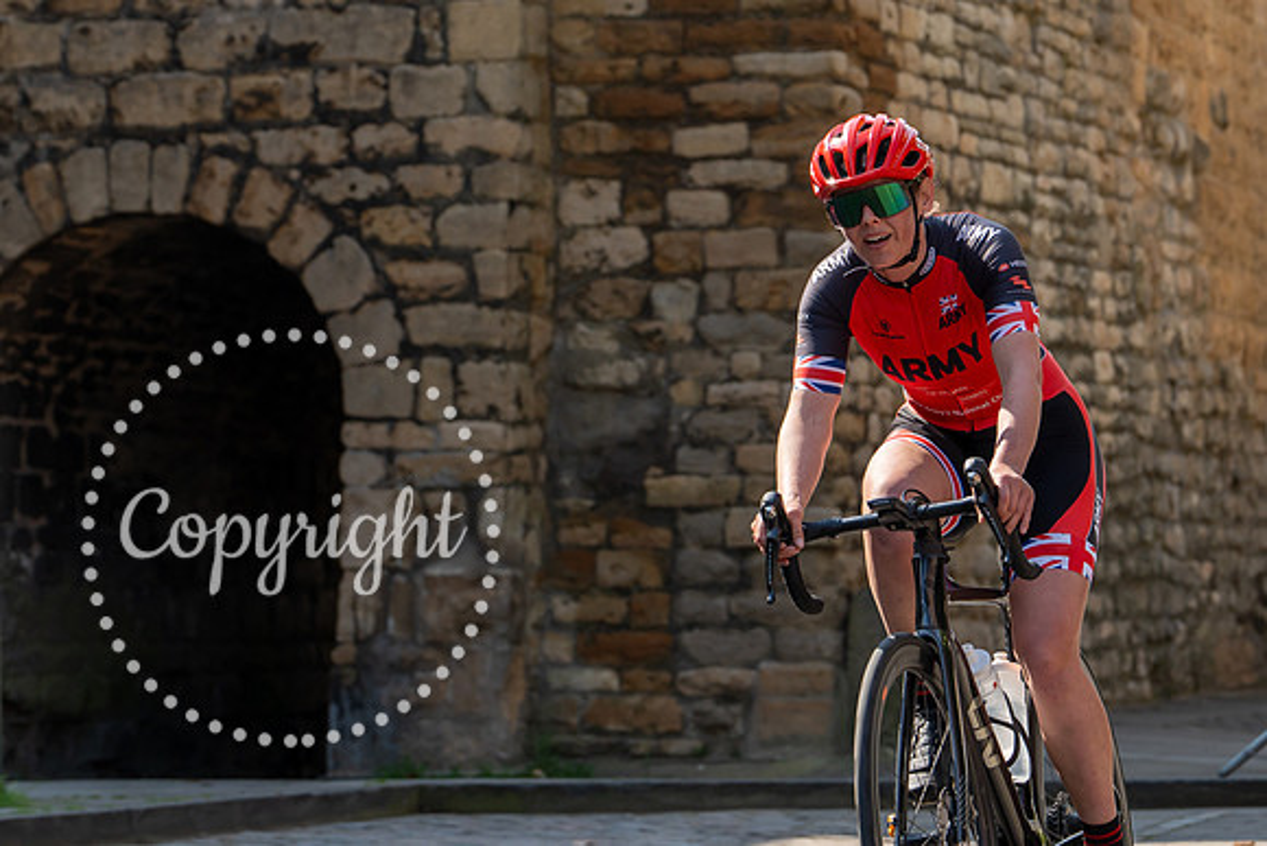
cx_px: 925
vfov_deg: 7.7
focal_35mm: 177
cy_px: 112
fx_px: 6227
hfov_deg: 11.6
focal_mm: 102
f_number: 4.5
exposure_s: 1/1000
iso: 200
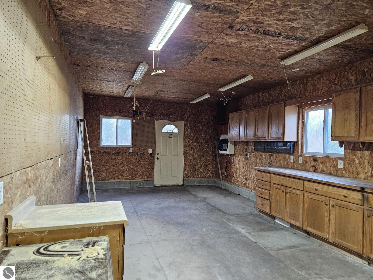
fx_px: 248
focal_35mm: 23
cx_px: 186
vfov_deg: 58.9
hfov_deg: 73.9
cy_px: 140
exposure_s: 1/120
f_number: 1.8
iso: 500
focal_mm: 5.4
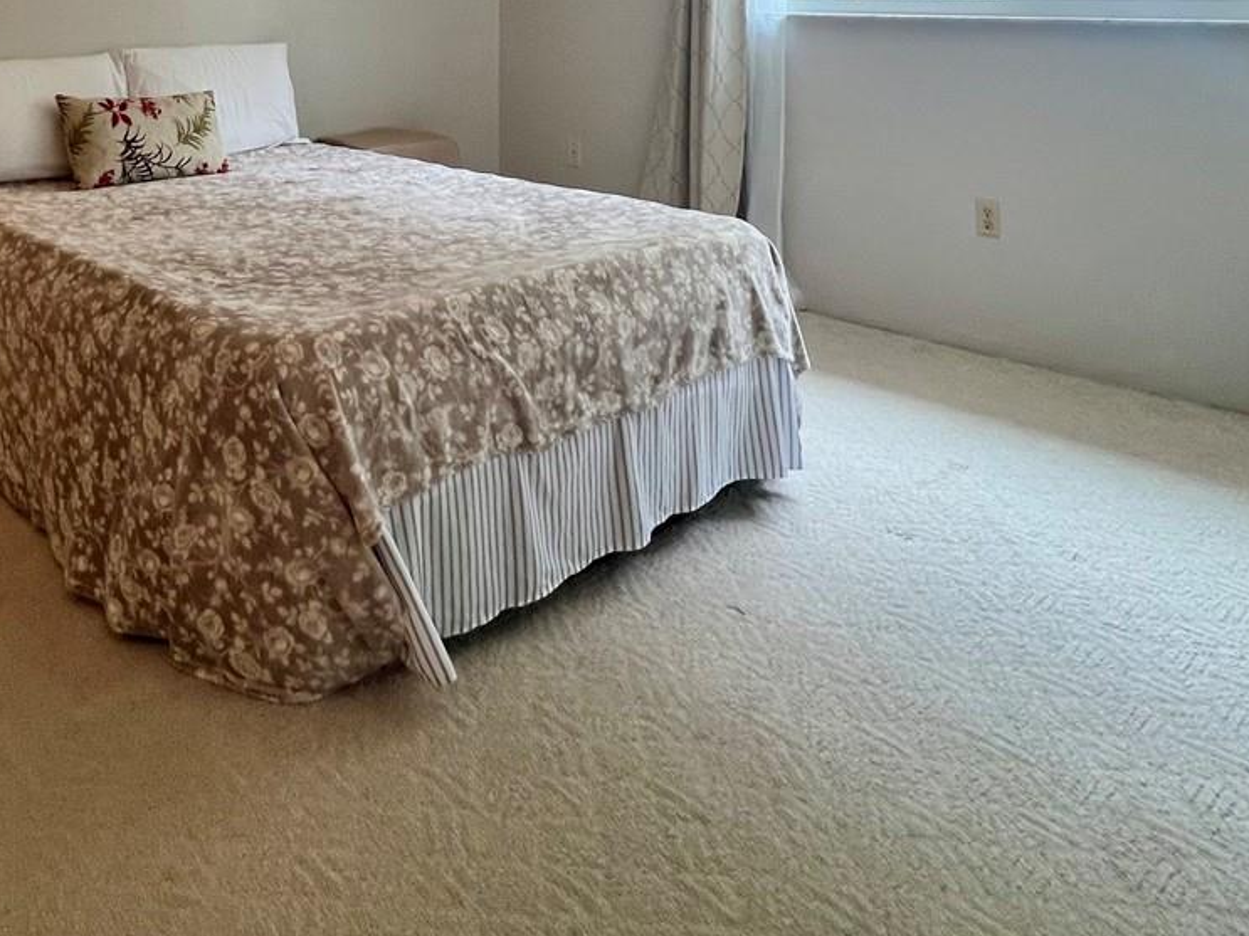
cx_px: 350
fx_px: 1010
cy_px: 8
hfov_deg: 60.8
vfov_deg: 43.0
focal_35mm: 28
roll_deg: +1.3
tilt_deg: -1.2
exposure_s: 1/120
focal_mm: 1.57
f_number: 1.8
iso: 160
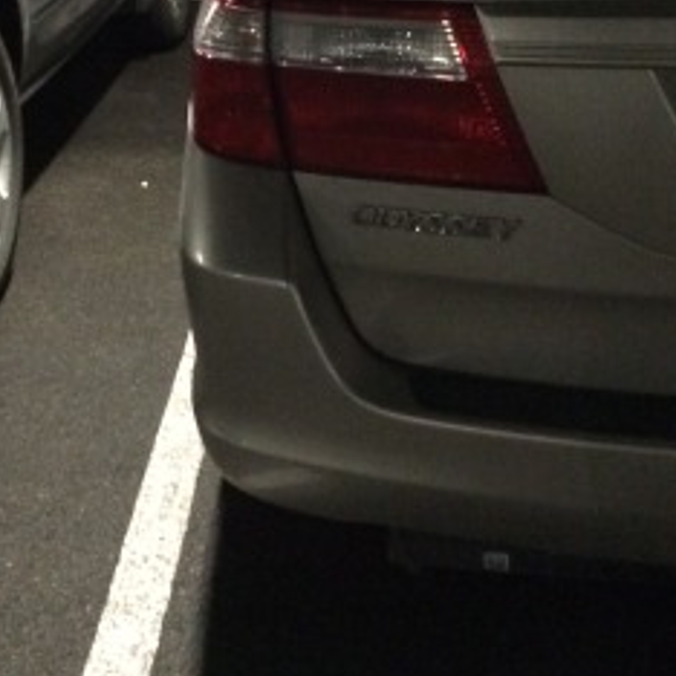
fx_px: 1547
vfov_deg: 24.1
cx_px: 159
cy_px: 92
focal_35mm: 70
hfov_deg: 24.4
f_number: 2.2
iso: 800
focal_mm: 4.15
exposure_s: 1/15
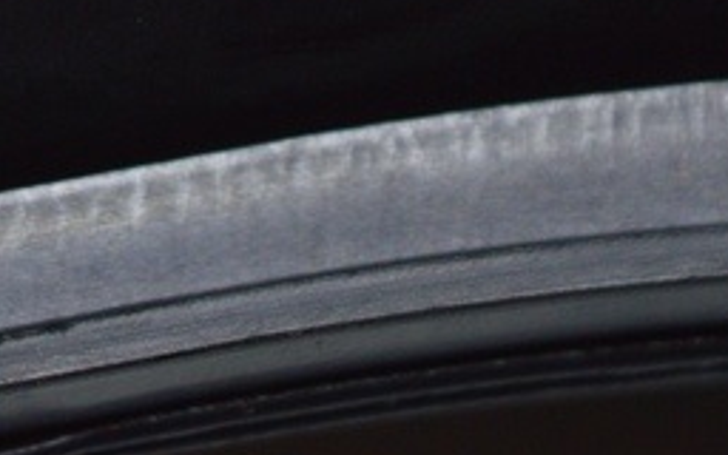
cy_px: -485
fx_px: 6667
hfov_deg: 6.2
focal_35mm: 336
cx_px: -458
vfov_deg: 3.9
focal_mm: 55
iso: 400
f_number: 5.6
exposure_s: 1/50
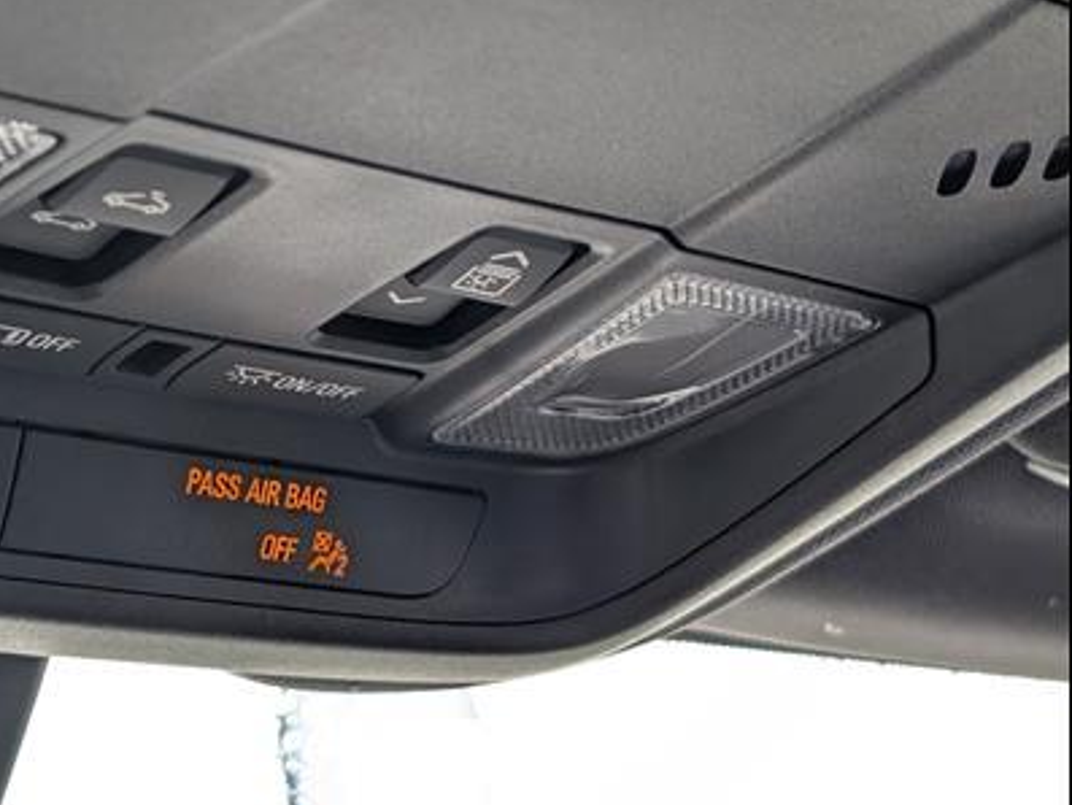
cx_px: 211
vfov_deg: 18.6
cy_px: 243
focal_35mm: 79
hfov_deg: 24.3
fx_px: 2447
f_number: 1.68
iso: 123
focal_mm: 6.9
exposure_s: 1/417
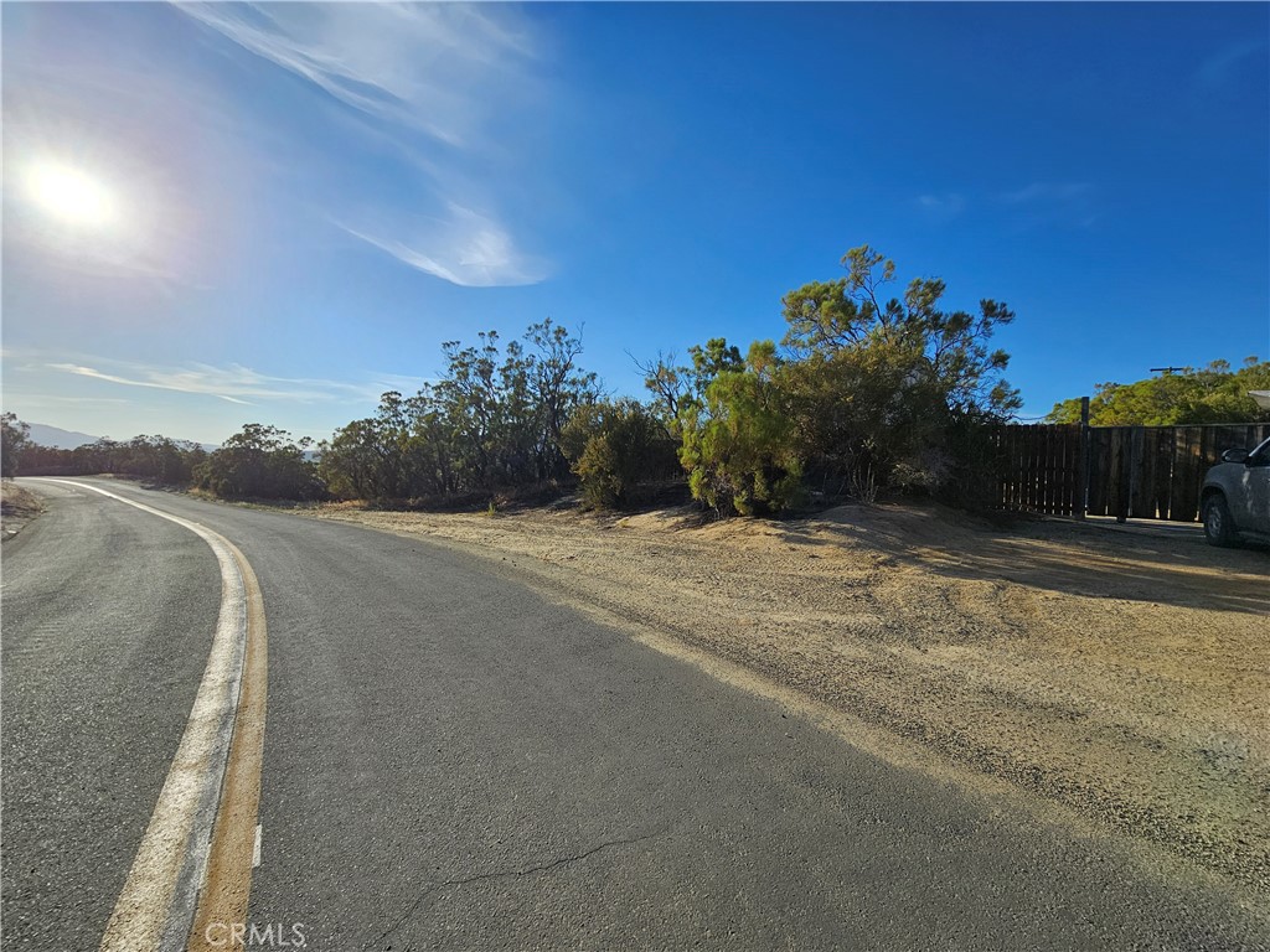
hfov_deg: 106.2
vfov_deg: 89.9
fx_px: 477
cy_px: 476
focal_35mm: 13
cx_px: 635
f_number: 2.2
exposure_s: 1/3512
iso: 50
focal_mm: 2.2
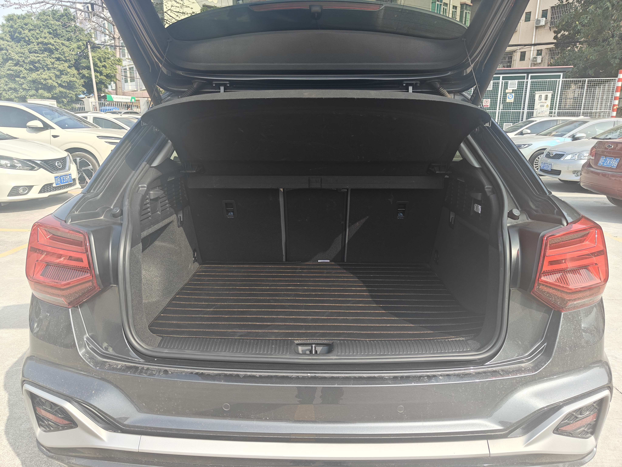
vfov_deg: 56.8
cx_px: 311
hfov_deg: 71.6
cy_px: 234
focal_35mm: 24
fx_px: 431
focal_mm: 5.59
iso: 64
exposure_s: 1/2316
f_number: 1.8
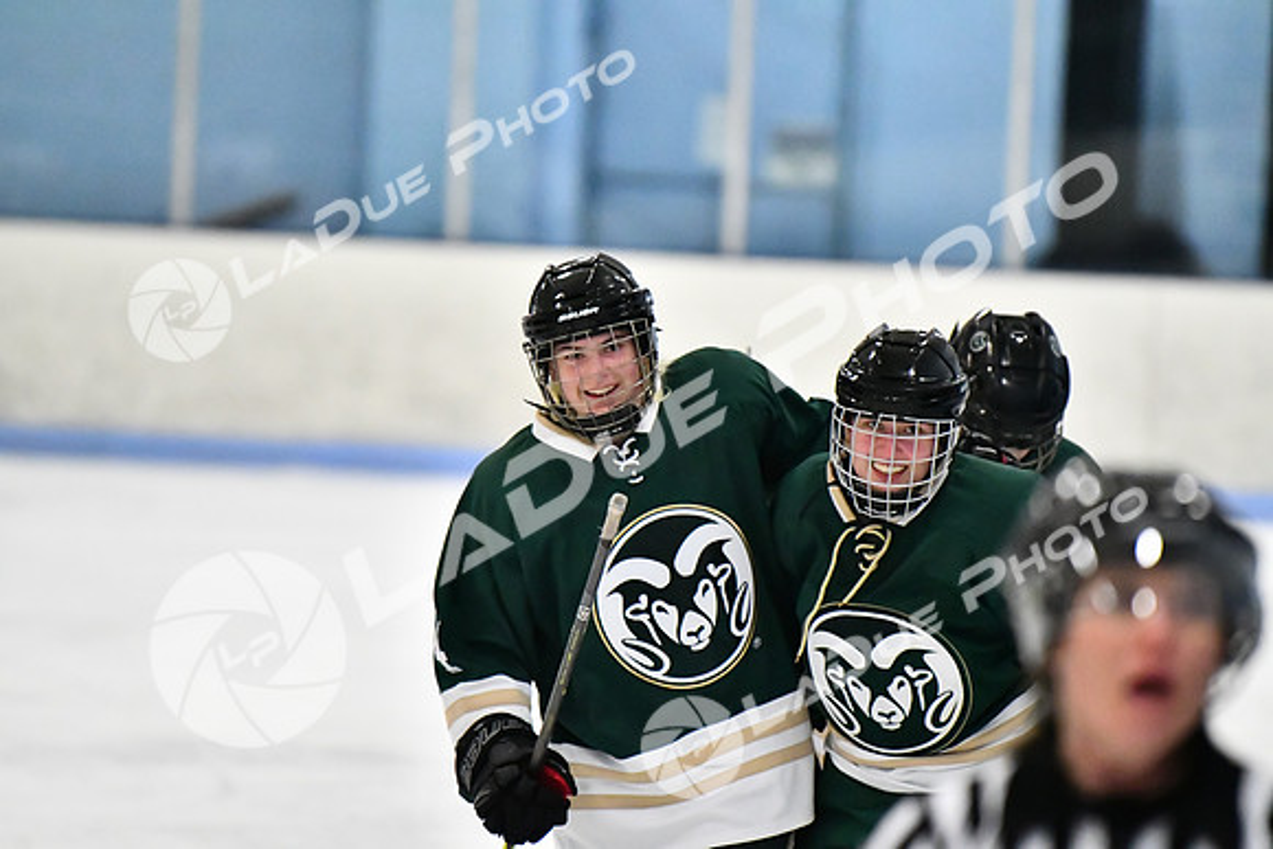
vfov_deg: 4.8
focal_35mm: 285
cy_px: 424
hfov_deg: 7.2
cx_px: 636
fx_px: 10080
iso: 8000
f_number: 2.8
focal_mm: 190
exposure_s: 1/1250
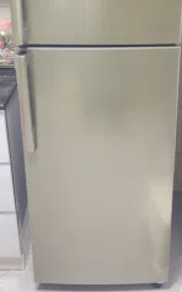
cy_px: 62
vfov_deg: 42.6
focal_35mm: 45
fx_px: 358
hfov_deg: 28.4
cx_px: 111
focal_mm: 5.1
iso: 400
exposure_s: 1/33
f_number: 1.6
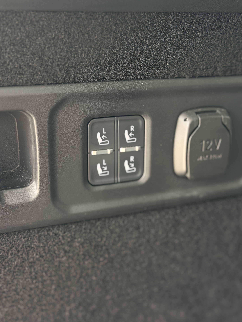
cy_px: 165
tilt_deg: -17.0
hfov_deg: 28.0
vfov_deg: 36.8
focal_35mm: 52
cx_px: 115
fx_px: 485
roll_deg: -0.2
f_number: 1.78
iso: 160
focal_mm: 6.76
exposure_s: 1/60
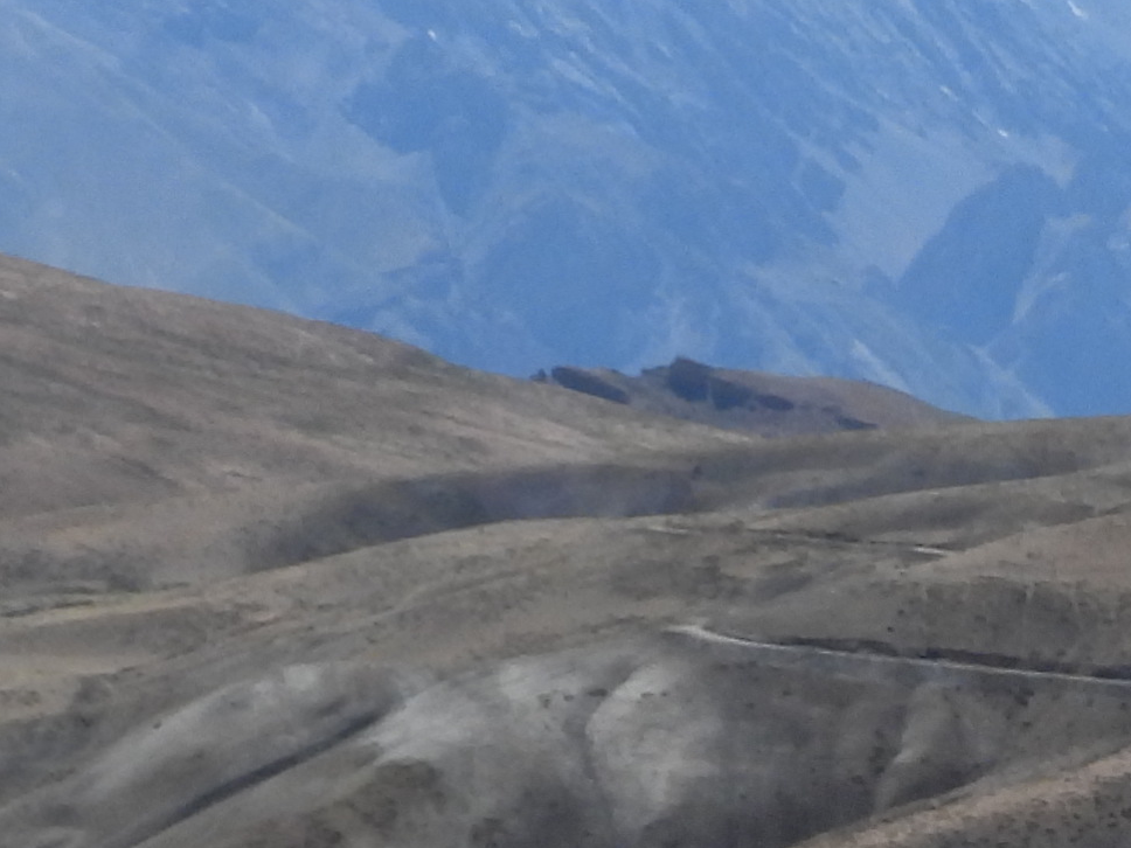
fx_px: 7776
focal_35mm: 238
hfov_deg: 8.3
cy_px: 1040
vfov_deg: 6.2
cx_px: 1008
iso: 100
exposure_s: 1/200
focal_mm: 9
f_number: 8
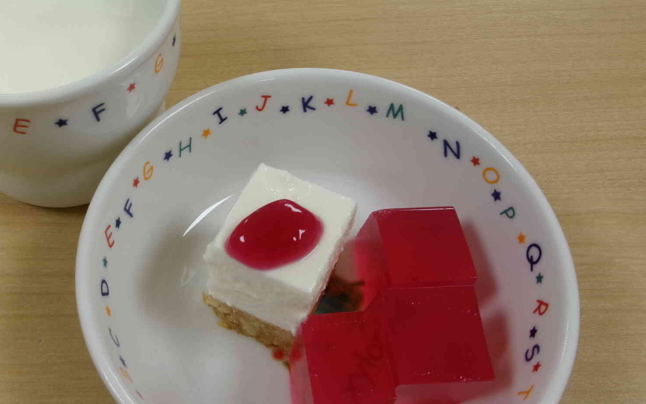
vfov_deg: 31.2
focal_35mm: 41
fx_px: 722
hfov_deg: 47.6
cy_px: 210
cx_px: 228
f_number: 3.9
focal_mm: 5.1
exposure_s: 1/80
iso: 100
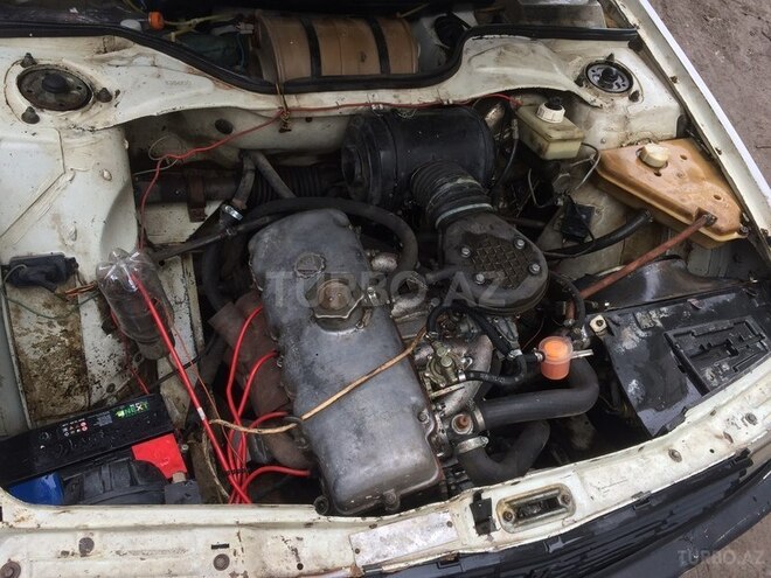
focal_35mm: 29
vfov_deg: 48.2
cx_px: 386
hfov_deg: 61.7
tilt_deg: -48.8
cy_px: 289
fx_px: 646
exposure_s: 1/100
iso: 40
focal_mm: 4.15
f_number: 2.2
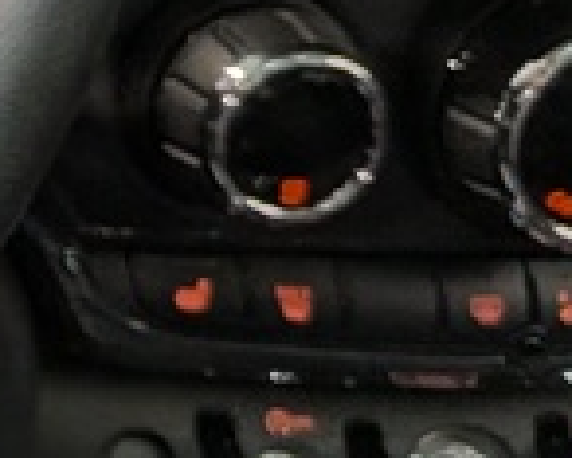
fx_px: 2778
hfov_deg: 9.4
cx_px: -1132
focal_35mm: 164
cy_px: -411
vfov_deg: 9.0
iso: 102
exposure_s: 1/60
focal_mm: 4.53
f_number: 1.7
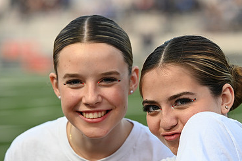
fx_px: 2116
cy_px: 87
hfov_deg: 6.5
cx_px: 162
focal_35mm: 315
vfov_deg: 4.4
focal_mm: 200
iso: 800
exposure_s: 1/320
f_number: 4.5
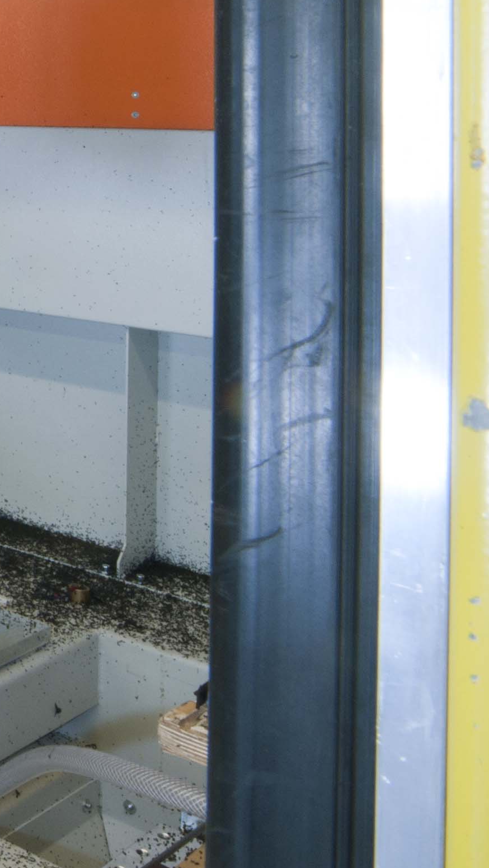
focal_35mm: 52
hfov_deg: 16.0
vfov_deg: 37.2
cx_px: -572
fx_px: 1198
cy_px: 83
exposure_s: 1/1.67
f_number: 20
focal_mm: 12
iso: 320
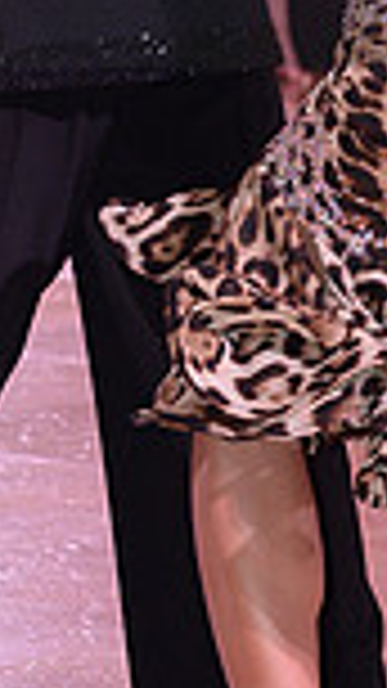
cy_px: -81
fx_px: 5932
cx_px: 317
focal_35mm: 325
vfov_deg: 6.6
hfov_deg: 3.7
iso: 2000
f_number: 5
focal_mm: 82
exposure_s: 1/250
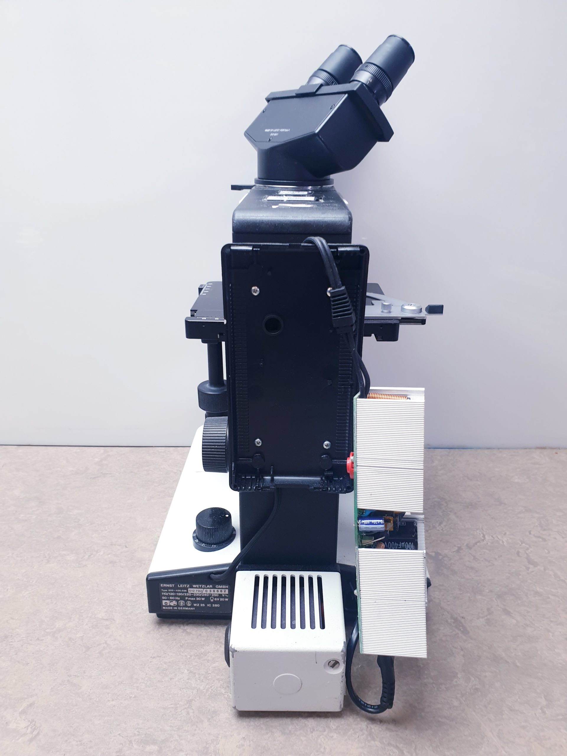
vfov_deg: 67.3
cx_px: 284
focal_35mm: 26
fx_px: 568
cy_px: 378
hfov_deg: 53.1
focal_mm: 4.3
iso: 80
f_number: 2.4
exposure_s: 1/50
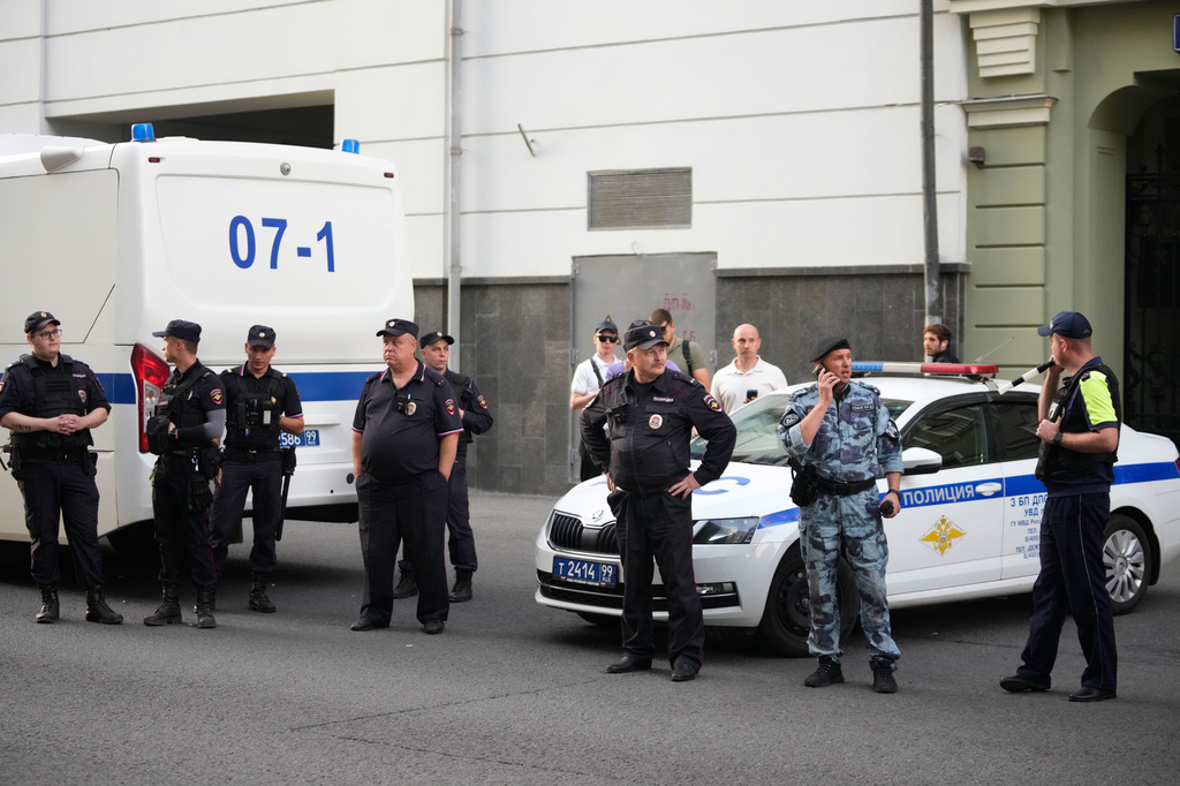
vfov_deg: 19.4
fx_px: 2294
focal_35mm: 70
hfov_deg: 28.9
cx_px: 590
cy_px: 393
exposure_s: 1/640
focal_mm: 70
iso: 5000
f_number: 2.8
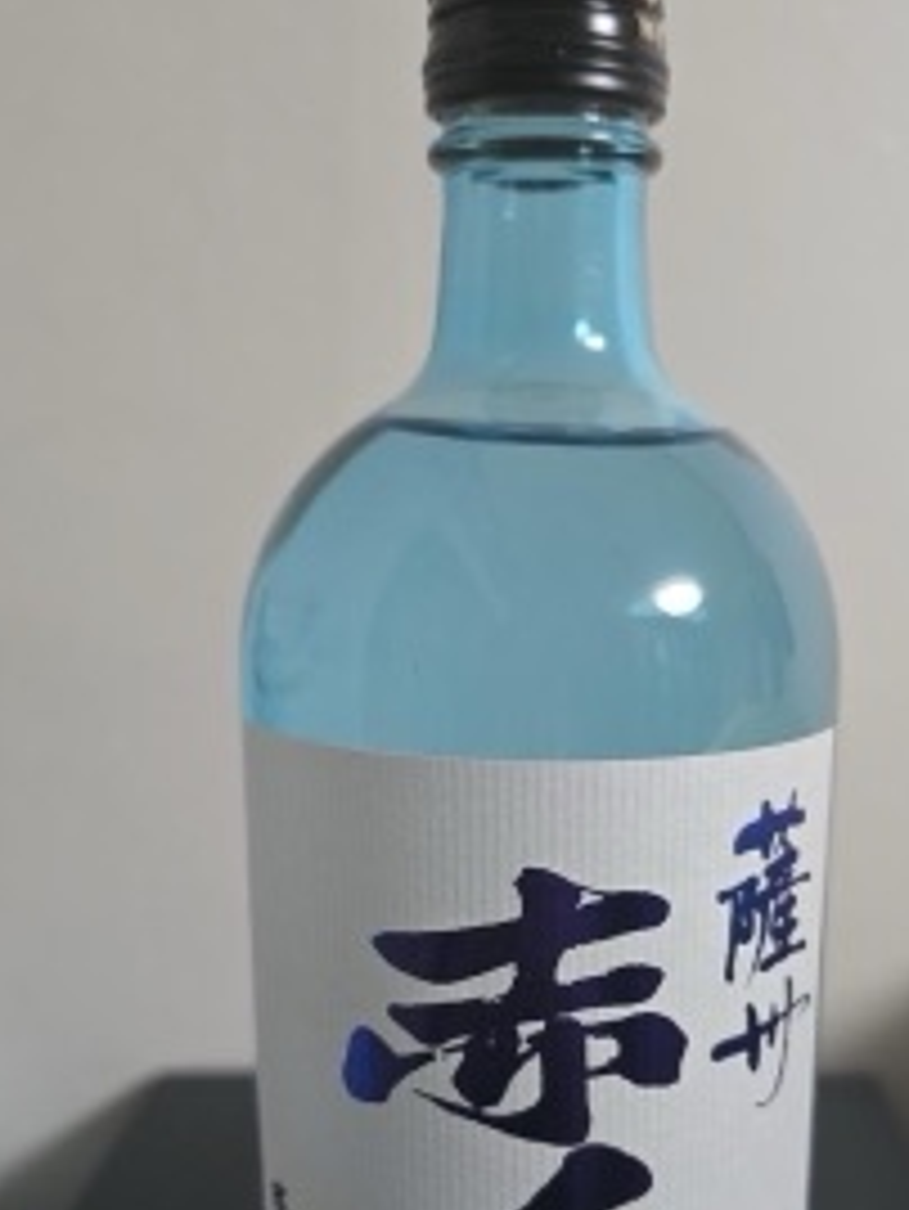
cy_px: 855
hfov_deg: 35.0
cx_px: 549
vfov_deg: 44.7
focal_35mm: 41
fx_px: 1434
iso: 1000
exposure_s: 1/120
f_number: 1.7
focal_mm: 6.3
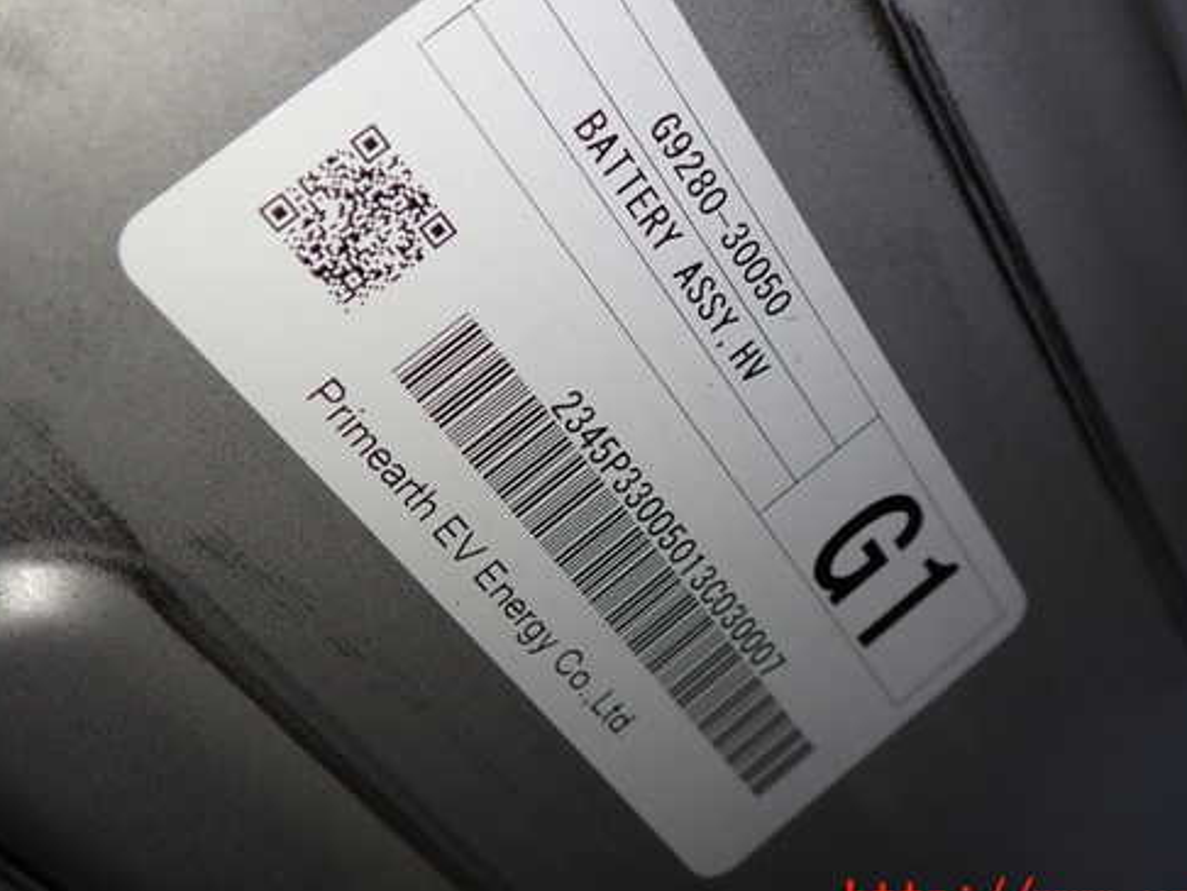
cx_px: 664
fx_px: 1269
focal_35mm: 37
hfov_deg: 50.0
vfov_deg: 38.6
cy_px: 386
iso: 100
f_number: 2.3
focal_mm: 5.4
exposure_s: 1/60
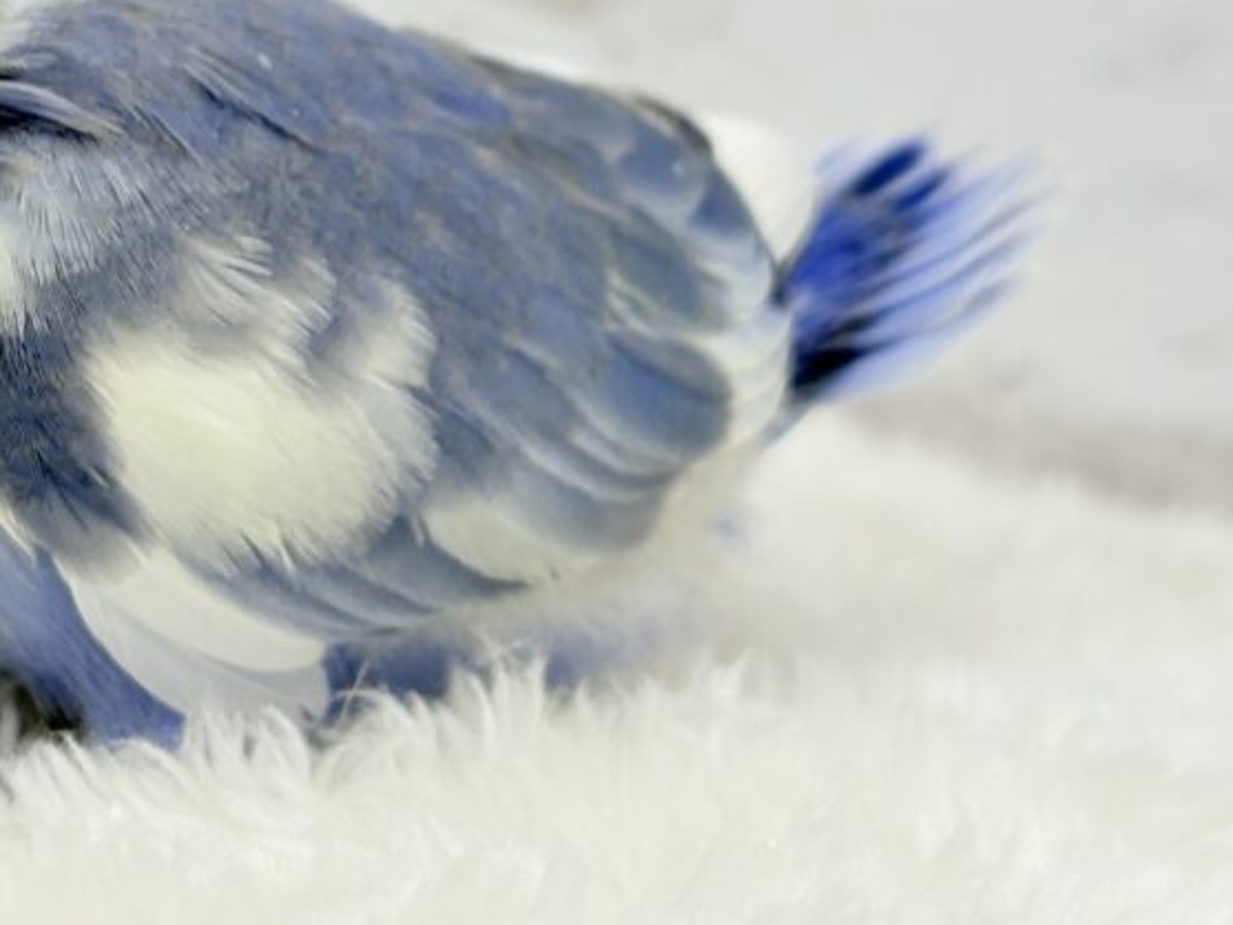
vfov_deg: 13.1
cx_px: 188
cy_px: 82
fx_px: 3990
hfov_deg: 17.4
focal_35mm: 112
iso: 32
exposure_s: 1/50
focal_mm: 5.96
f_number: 1.6
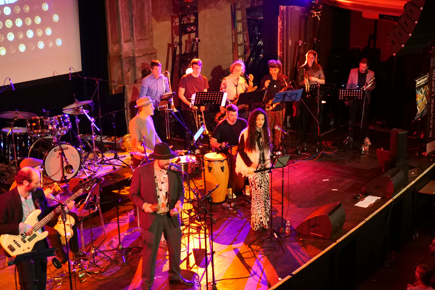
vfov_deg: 21.1
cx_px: 353
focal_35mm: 64
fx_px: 773
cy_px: 214
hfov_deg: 30.6
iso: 5000
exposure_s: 1/60
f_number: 2.8
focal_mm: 35
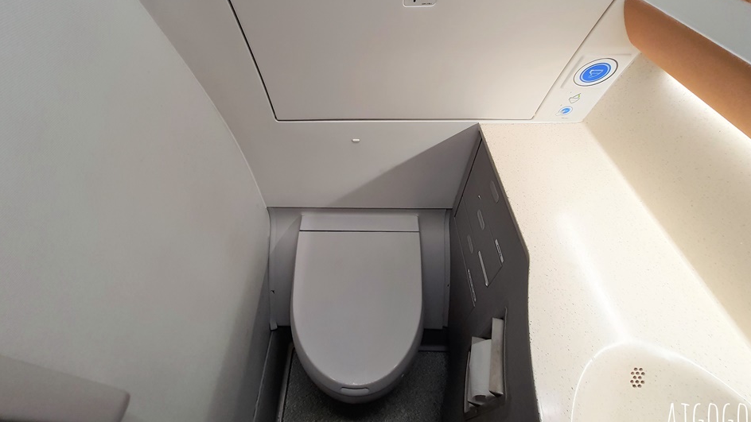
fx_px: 299
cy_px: 148
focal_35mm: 15
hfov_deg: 102.9
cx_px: 359
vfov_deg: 68.9
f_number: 2.2
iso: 100
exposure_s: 1/60
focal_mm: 1.74
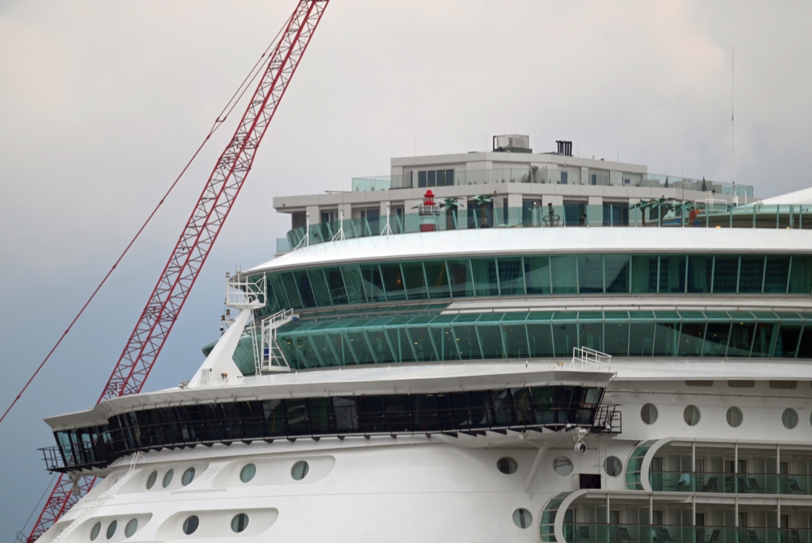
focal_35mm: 400
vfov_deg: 3.4
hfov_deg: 5.1
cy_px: 272
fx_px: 9031
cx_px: 406
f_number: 5.6
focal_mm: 400
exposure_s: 1/400
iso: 200
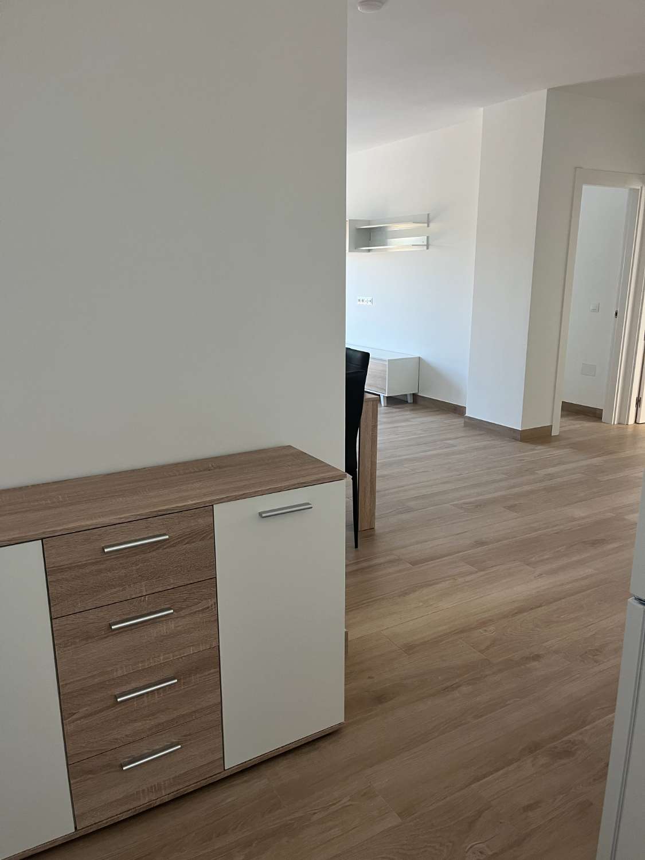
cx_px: 322
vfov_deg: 67.3
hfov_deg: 53.1
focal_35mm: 26
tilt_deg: -11.3
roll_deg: +0.4
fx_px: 646
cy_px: 430
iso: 125
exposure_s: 1/99
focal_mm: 5.1
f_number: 1.6
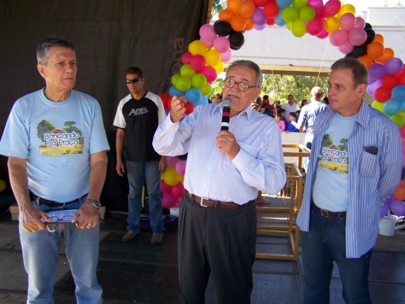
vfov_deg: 37.8
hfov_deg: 49.0
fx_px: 445
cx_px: 202
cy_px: 152
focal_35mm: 38
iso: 80
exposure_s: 1/100
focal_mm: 6.3
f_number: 2.8
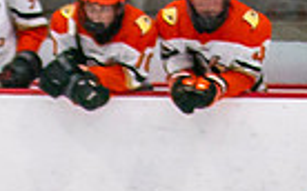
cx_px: 209
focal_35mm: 820
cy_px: 538
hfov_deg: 2.6
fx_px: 6855
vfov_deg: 1.6
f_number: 2.8
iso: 640
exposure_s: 1/640
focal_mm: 80
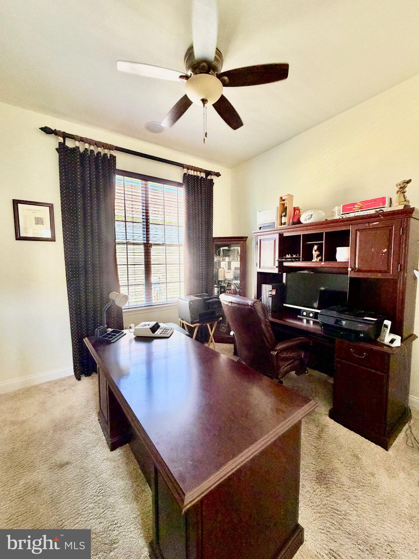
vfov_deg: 102.1
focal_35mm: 14
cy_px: 280
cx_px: 210
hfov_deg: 85.7
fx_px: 226
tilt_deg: -4.8
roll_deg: +0.3
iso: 320
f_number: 2.2
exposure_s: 1/60
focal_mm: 2.22
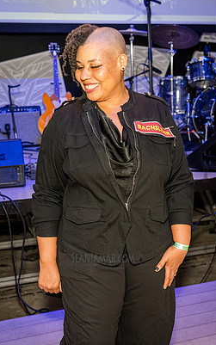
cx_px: 134
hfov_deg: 21.6
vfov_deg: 34.0
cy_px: 174
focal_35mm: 60
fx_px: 565
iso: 10000
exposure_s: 1/400
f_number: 3.5
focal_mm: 35
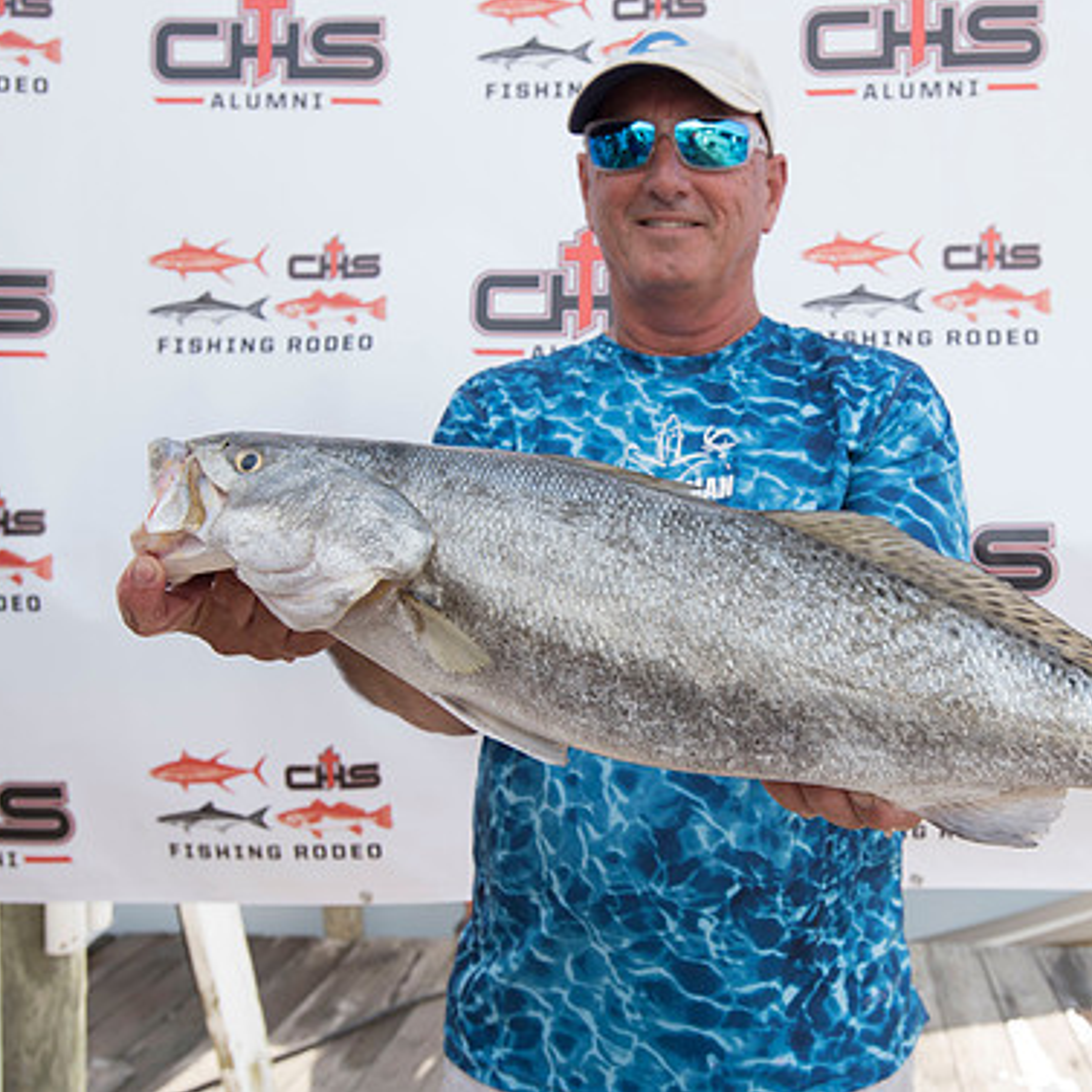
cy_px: 534
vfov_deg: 48.4
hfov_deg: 47.9
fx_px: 1213
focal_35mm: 34
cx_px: 704
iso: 250
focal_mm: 26
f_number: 7.1
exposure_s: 1/320
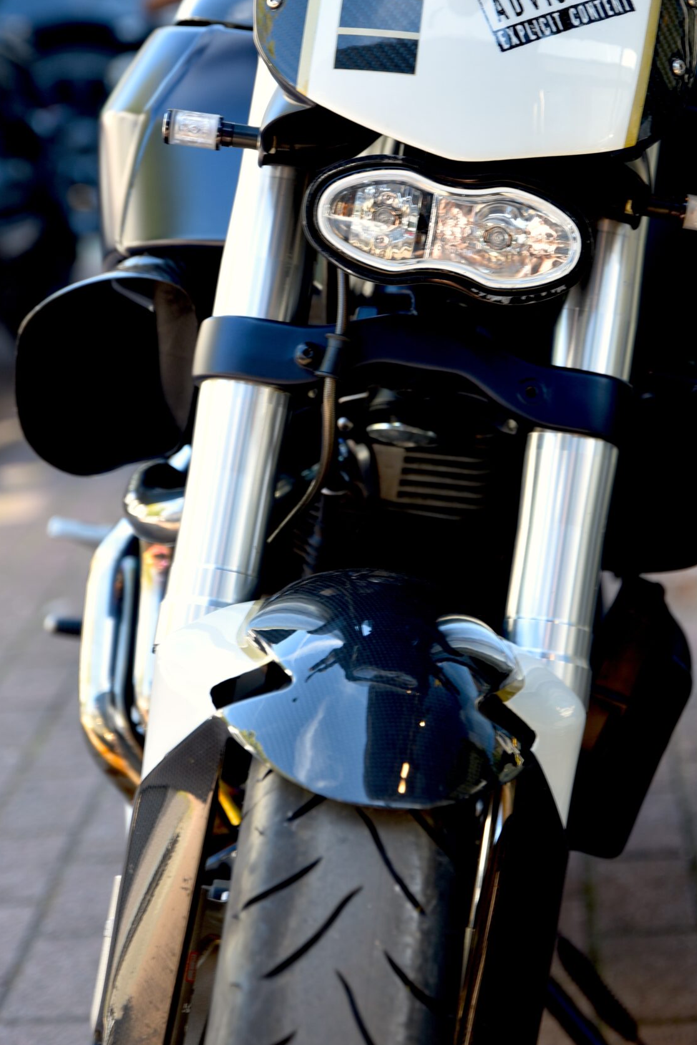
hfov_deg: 12.8
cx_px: 480
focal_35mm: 107
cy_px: 366
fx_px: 3107
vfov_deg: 19.1
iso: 100
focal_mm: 70
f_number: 3.5
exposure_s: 1/60
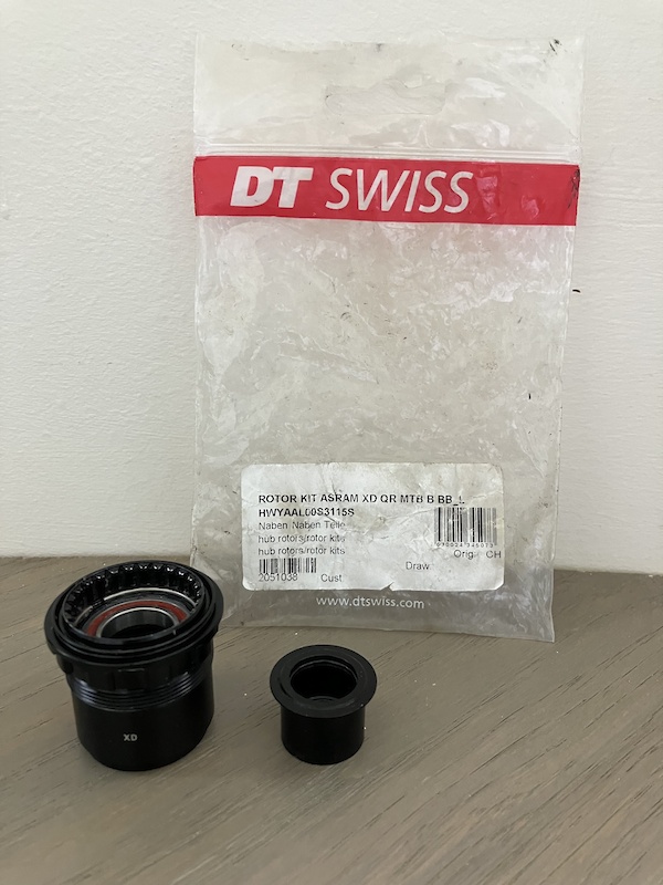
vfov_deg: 63.4
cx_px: 332
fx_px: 715
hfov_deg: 49.7
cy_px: 442
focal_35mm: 28
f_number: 1.8
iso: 100
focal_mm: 3.99
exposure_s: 1/60
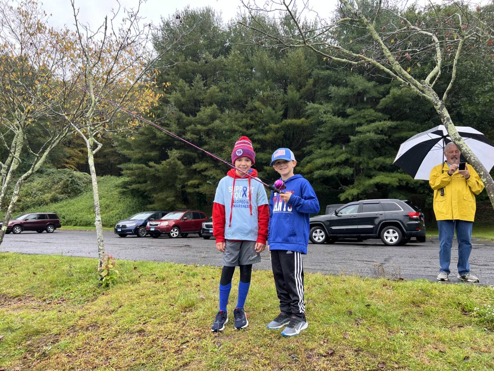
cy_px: 186
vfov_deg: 53.1
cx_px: 247
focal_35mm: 26
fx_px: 371
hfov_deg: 67.3
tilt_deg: +4.6
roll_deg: -1.6
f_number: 1.5
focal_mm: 5.7
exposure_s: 1/227
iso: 50
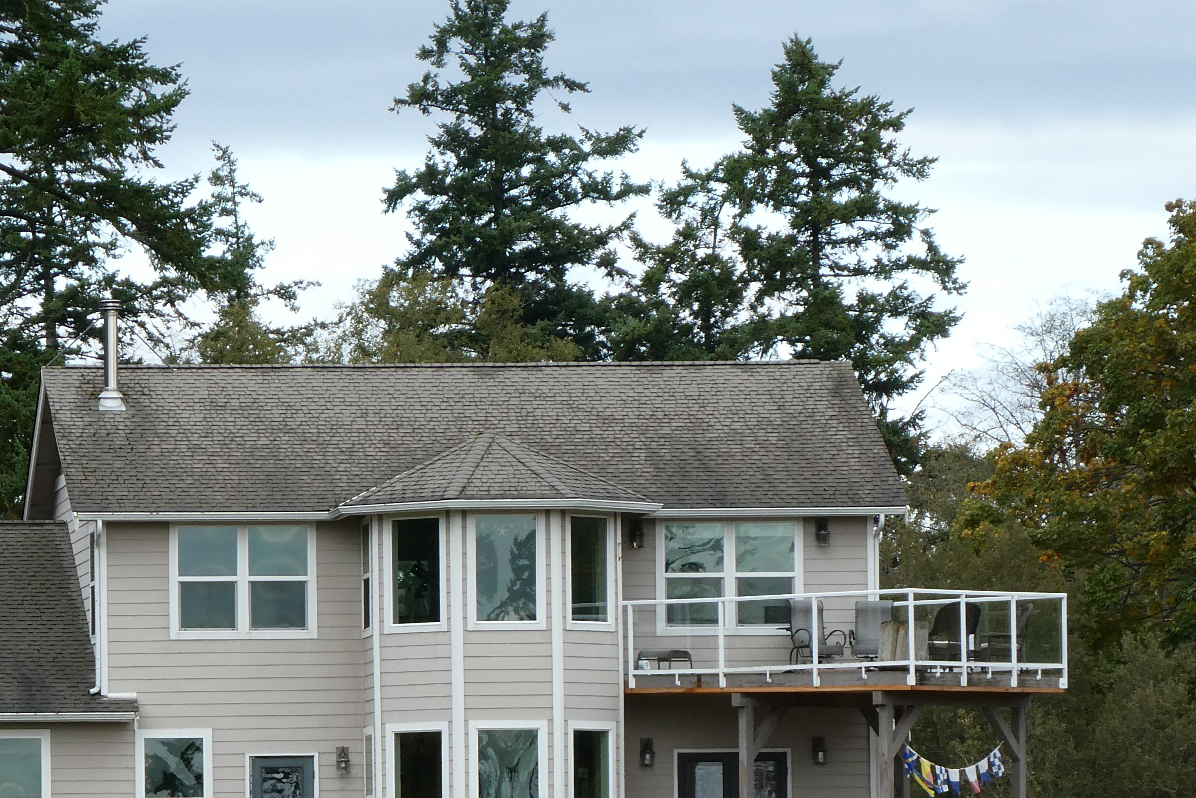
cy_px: 815
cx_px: 125
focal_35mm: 262
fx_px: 8704
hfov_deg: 7.8
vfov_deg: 5.2
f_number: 5.3
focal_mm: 24.2
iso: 80
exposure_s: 1/200
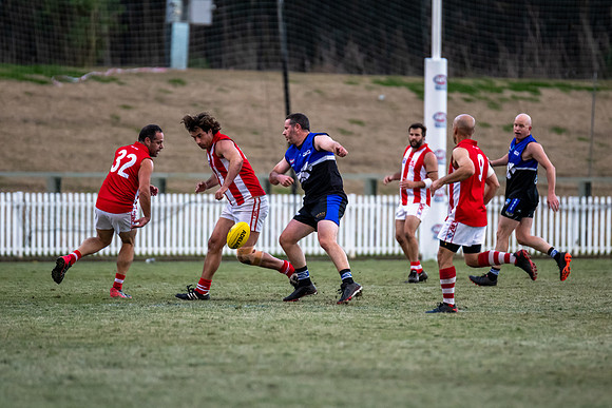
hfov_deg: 5.0
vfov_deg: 3.3
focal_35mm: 413
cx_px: 324
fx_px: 7026
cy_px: 213
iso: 1800
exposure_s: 1/1250
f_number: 2.8
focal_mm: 300
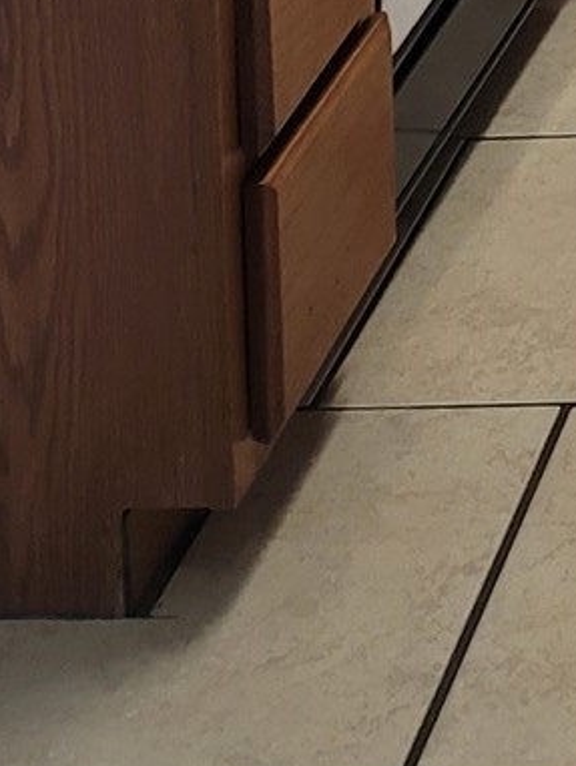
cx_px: 1377
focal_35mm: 134
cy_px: -1105
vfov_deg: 11.8
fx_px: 2970
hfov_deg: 9.8
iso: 200
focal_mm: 7
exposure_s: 1/40
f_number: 1.8
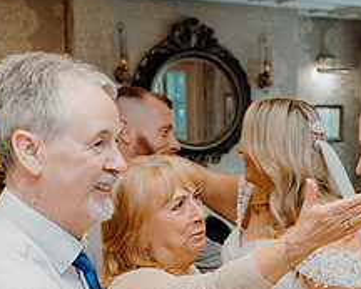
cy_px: 303
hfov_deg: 22.2
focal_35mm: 83
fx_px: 887
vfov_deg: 18.0
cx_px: 358
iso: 1600
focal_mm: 33
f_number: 3.5
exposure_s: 1/160
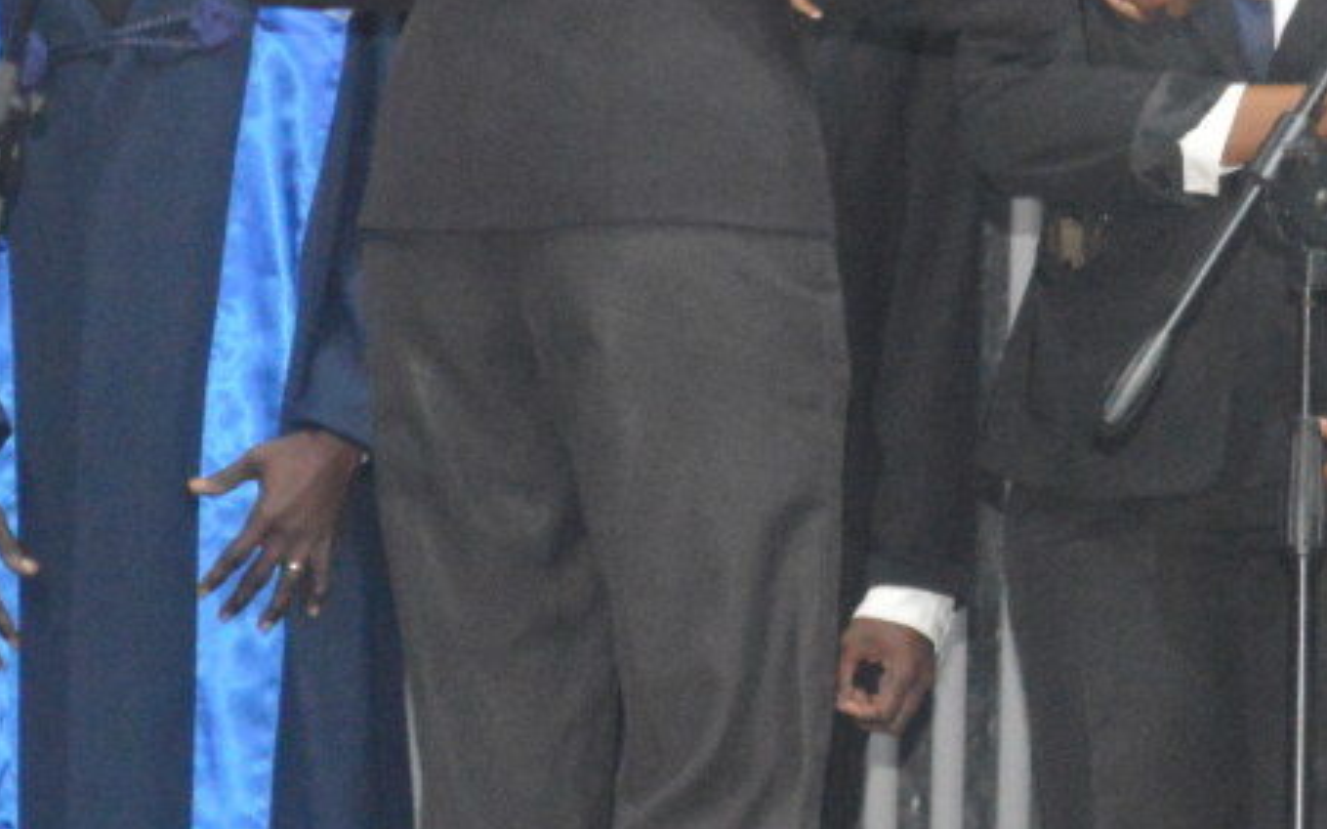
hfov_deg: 7.0
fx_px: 10732
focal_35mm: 297
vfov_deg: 4.4
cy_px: 97
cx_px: 1444
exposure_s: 1/60
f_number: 5.6
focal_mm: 55
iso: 3200
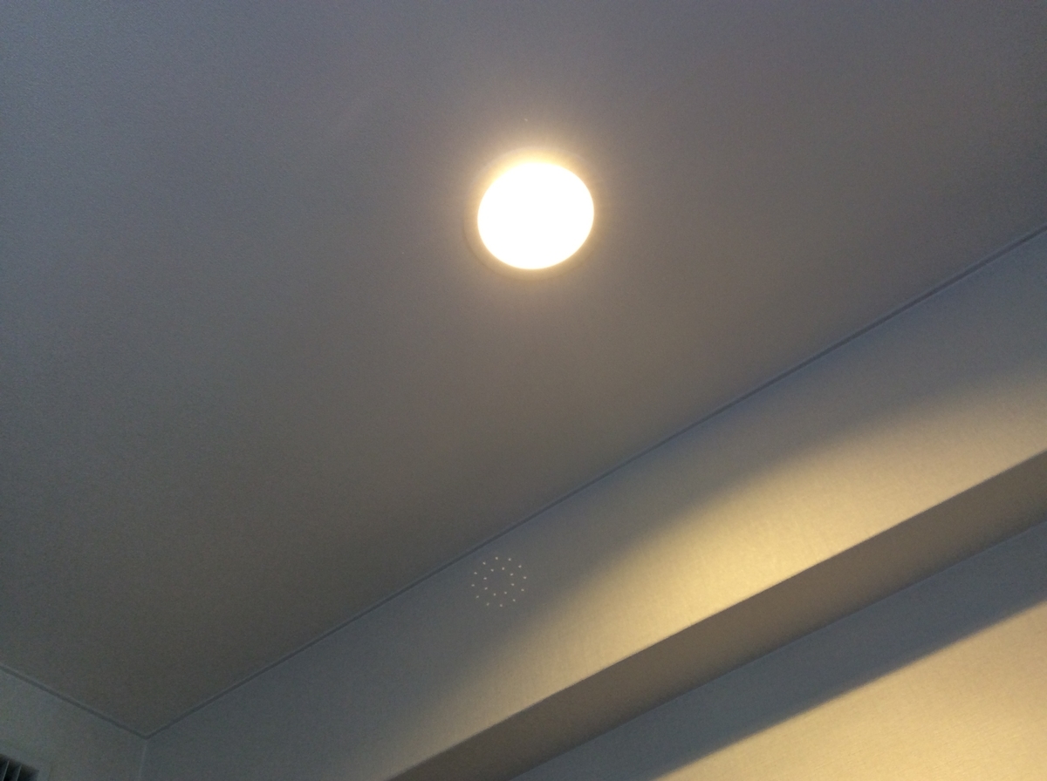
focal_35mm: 32
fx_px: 966
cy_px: 390
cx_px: 524
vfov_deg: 44.0
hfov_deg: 56.9
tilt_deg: +49.2
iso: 40
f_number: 2.4
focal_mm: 3.3
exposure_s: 1/24
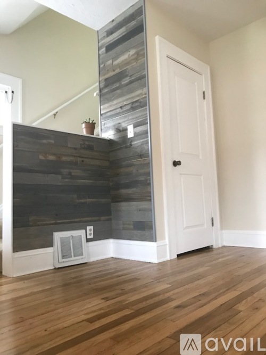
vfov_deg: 63.5
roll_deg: +2.6
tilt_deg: +6.4
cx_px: 133
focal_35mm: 28
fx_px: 287
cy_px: 178
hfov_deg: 49.7
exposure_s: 1/17
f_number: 1.8
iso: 80
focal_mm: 3.99
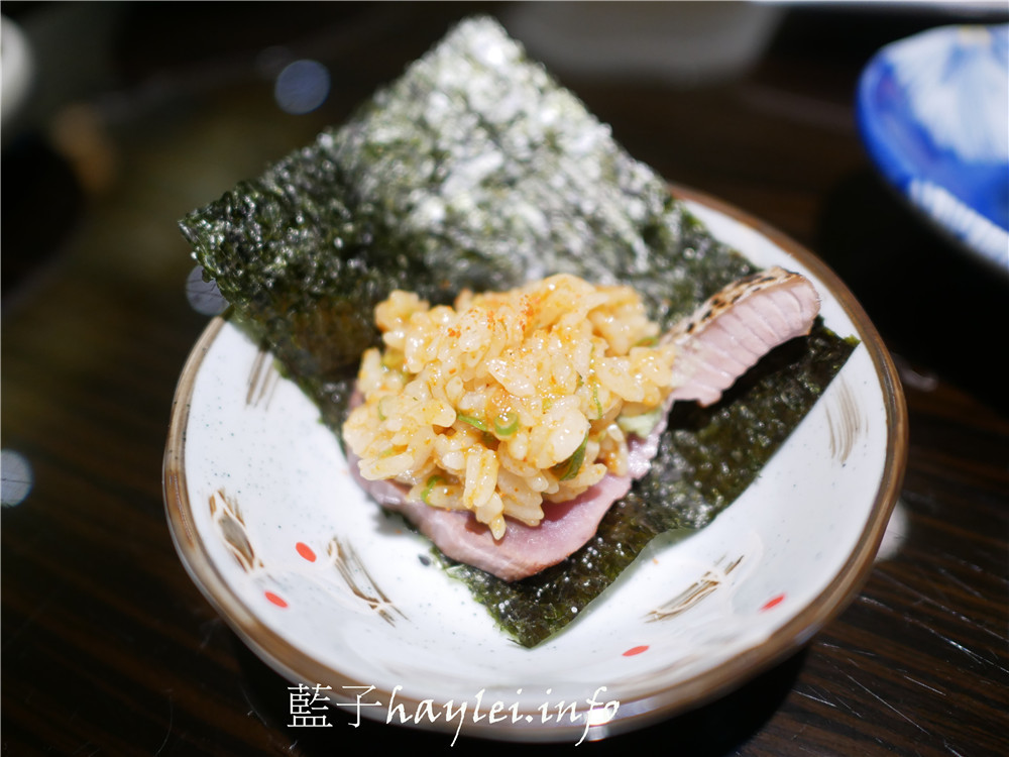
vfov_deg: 46.8
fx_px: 874
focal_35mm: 30
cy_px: 378
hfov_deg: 60.0
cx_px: 504
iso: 500
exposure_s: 1/60
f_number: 1.7
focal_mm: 15
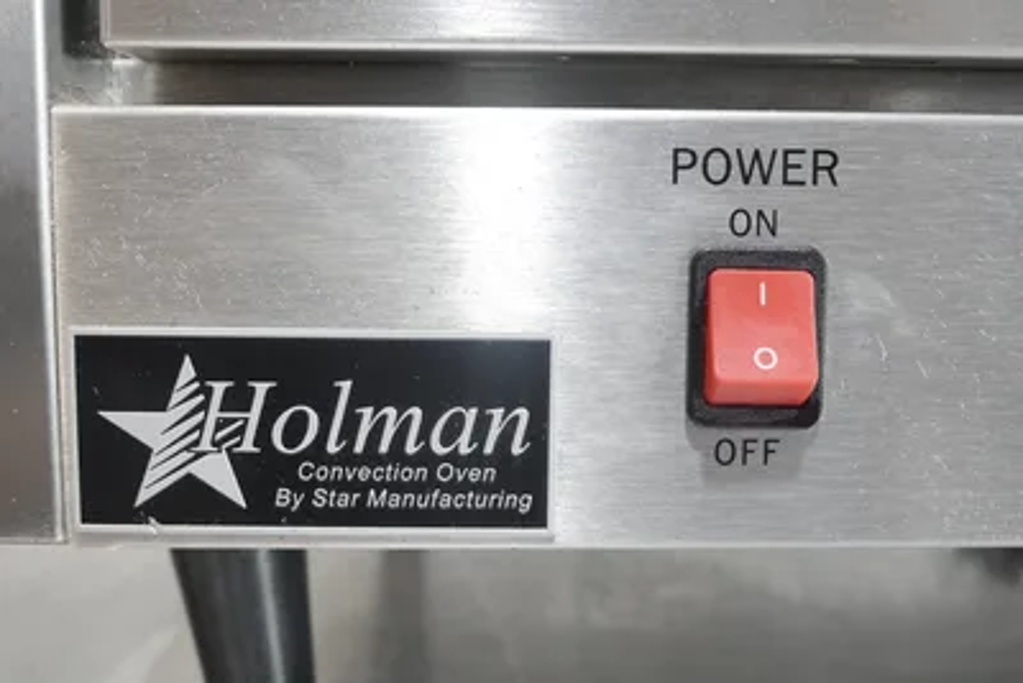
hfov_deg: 42.7
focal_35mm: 46
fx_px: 1308
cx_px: 512
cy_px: 342
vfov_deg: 29.3
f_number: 4
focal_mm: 16.86
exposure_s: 1/50
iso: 1600
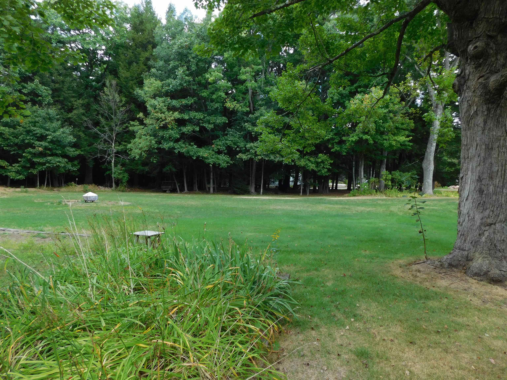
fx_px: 337
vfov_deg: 58.9
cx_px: 254
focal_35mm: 23
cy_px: 190
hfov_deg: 73.9
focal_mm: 4
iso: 125
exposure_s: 1/250
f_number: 3
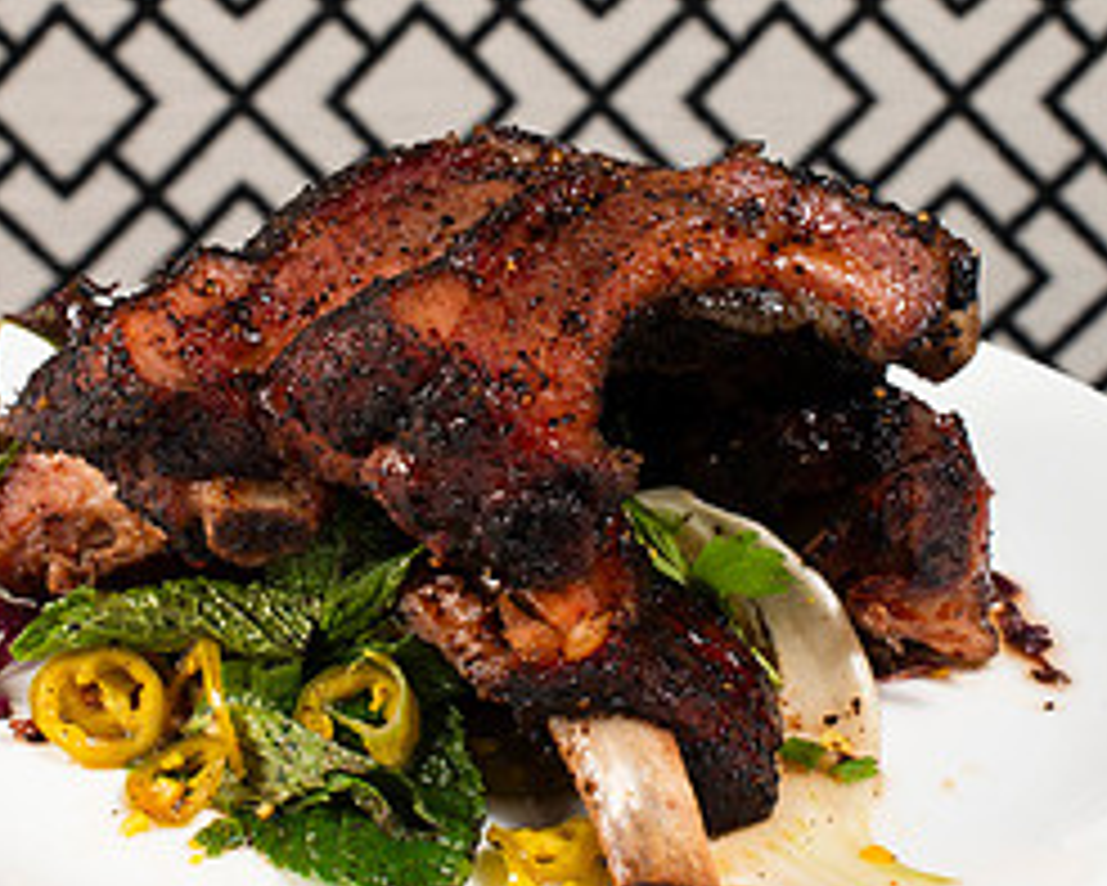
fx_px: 4261
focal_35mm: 130
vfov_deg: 11.9
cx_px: 466
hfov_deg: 14.8
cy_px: 360
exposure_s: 1/200
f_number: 10
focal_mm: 50
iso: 200
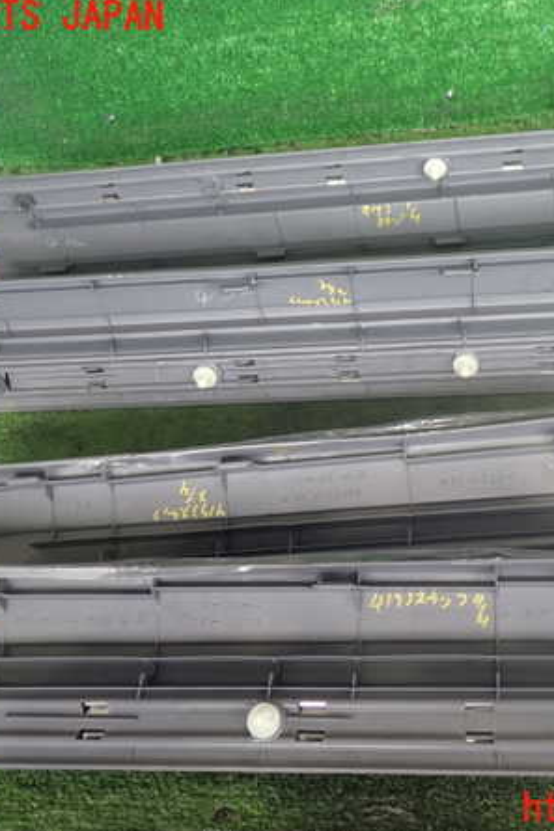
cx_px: 384
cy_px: 414
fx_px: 970
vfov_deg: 46.4
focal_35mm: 42
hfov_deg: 31.5
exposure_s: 1/60
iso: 200
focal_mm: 5.4
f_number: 2.3
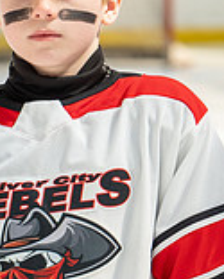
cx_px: 513
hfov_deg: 4.7
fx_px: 2682
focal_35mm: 324
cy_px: -3
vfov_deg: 5.9
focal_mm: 93
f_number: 4
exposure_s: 1/1600
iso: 1250
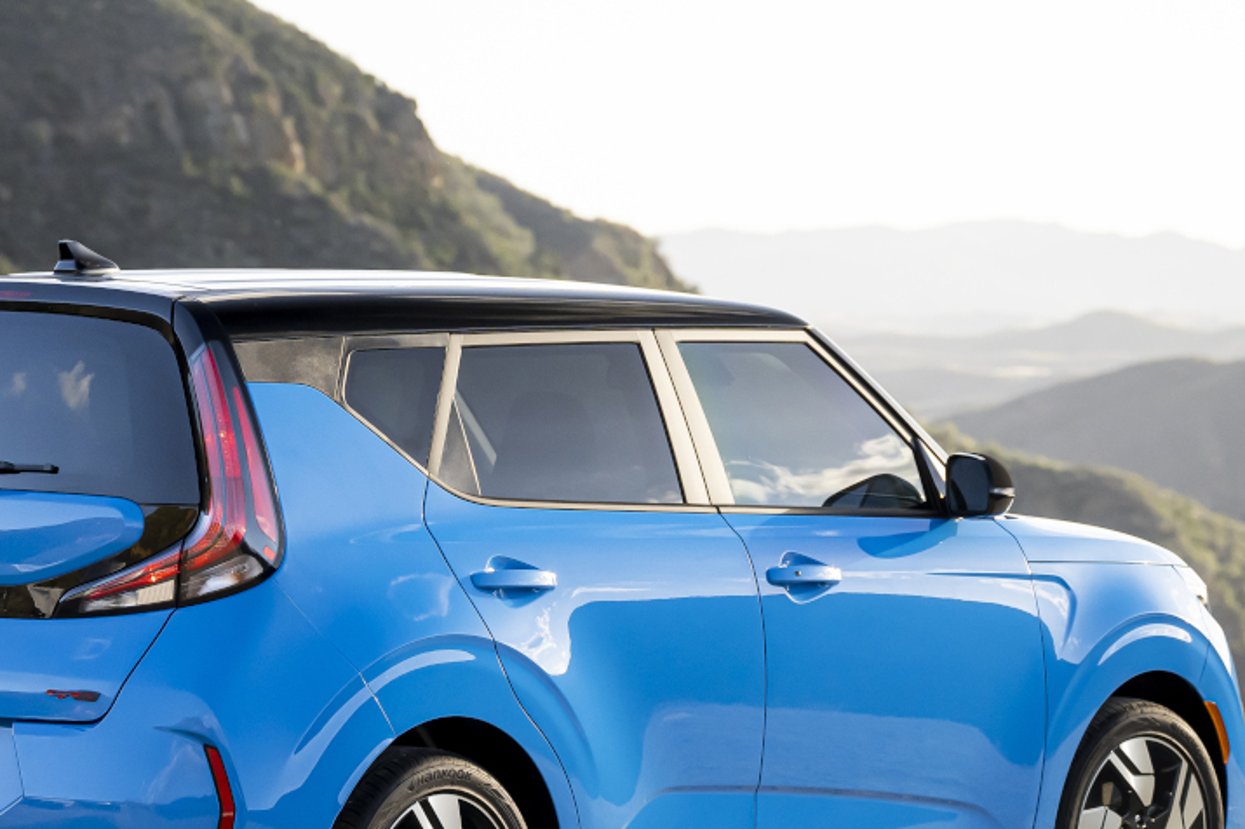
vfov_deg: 9.1
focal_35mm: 150
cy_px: 590
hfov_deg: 13.7
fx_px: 5185
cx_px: 491
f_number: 3.2
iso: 400
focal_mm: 67
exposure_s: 1/2000
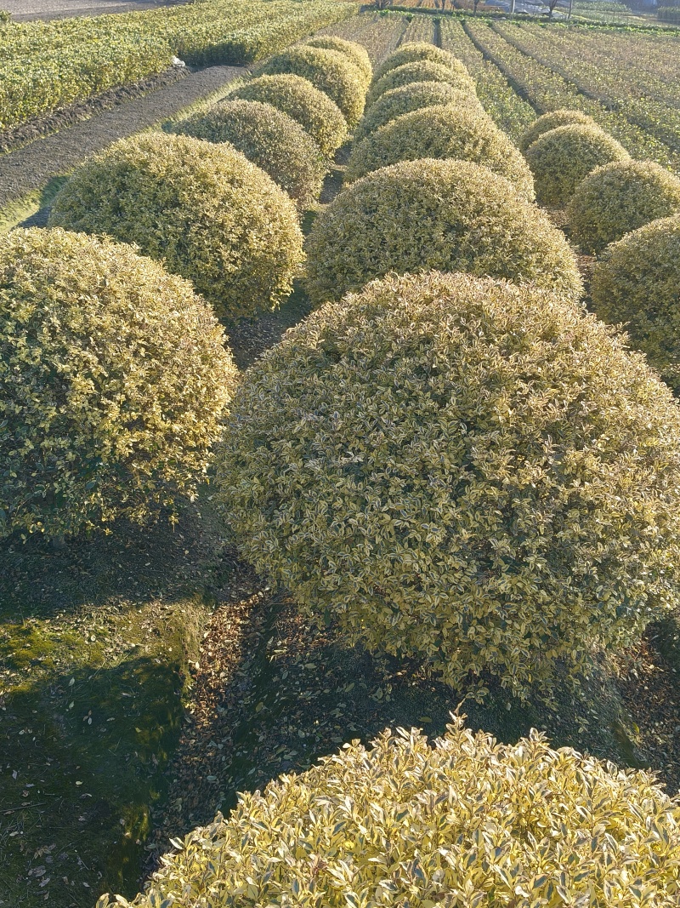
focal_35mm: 33
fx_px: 865
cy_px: 454
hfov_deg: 42.9
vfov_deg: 55.4
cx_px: 340
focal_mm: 4.84
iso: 80
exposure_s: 1/1144
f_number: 1.8
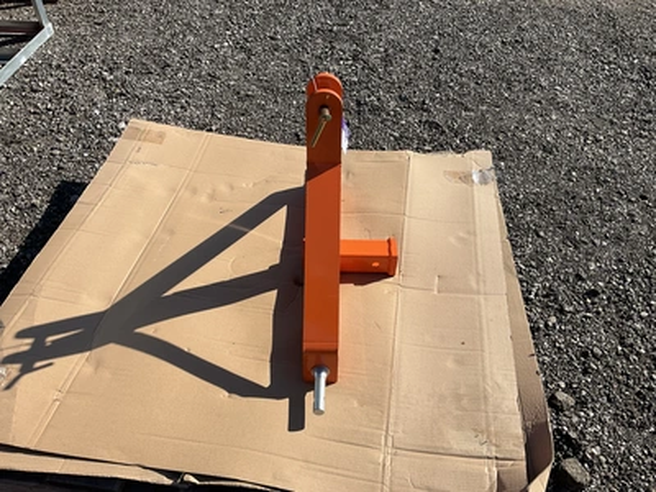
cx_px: 328
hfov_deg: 61.7
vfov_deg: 48.2
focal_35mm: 29
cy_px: 246
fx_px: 550
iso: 25
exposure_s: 1/1912
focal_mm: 3
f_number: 1.8
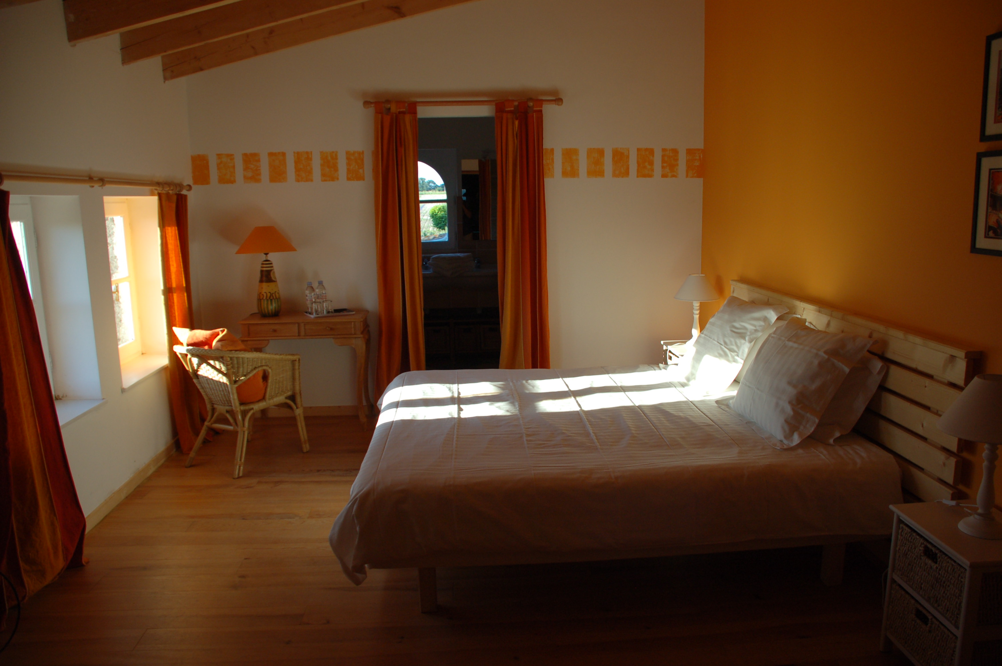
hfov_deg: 67.4
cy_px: 333
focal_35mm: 27
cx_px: 501
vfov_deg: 47.8
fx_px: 751
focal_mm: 18
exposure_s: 1/400
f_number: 3.5
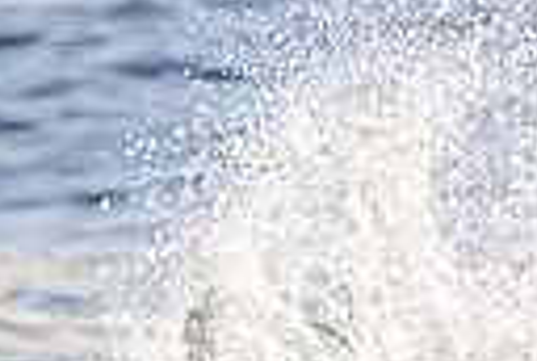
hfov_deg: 0.6
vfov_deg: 0.4
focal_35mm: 3256
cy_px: 527
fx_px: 48682
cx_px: 1032
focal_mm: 720
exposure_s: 1/2000
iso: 800
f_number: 11
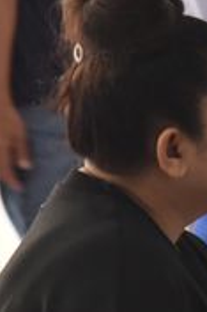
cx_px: 649
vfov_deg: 3.8
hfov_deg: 2.5
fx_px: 4718
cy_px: 158
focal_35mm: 546
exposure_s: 1/30
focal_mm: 120
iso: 1600
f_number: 4
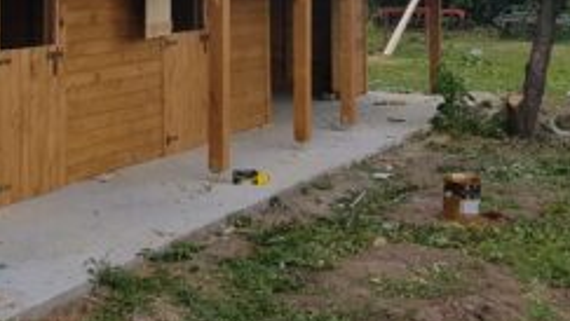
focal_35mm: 70
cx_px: 59
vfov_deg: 16.6
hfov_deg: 29.0
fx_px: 1059
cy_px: -56
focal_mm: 4.2
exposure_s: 1/608
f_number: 1.7
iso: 40
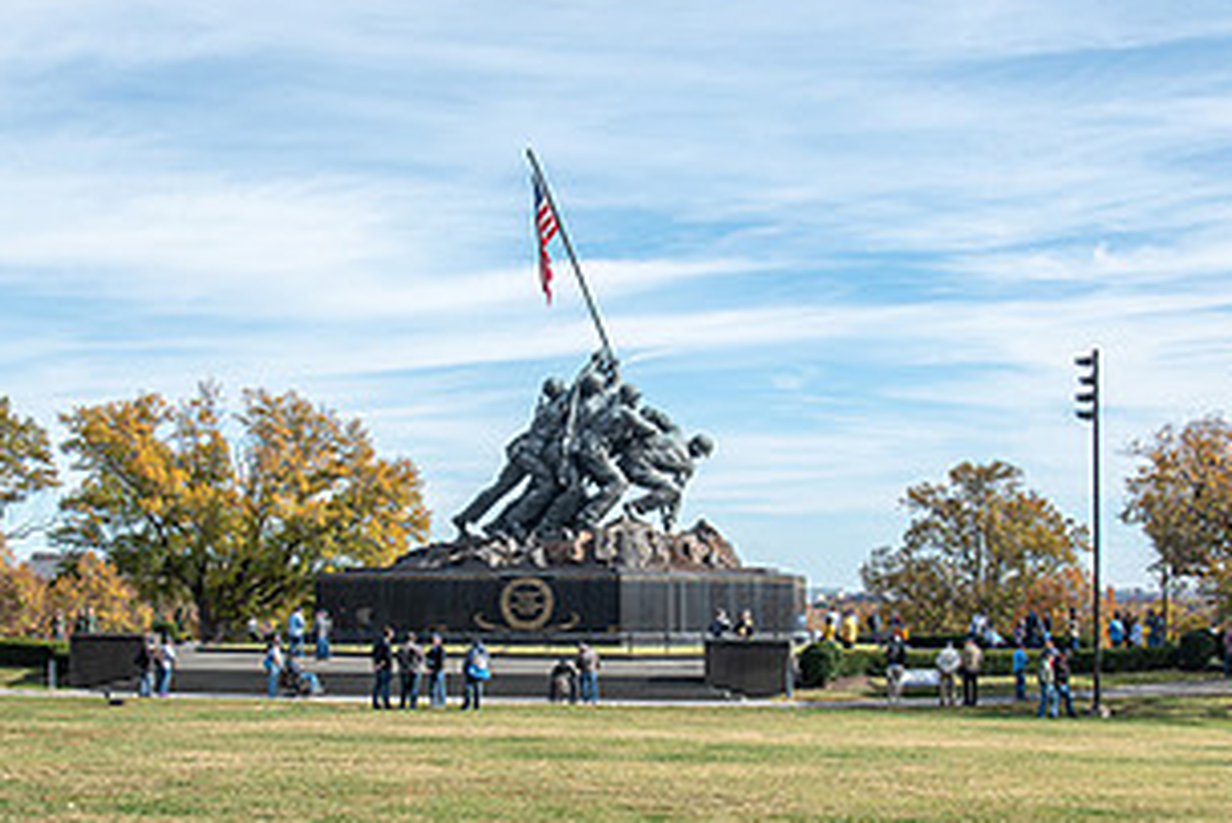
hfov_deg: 32.8
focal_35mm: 61
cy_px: 497
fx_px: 2088
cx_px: 551
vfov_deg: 22.3
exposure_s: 1/1000
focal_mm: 32
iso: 250
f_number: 5.6
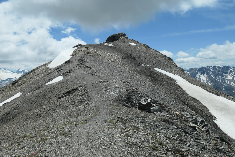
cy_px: 78
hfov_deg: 50.7
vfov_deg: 35.1
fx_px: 248
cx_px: 118
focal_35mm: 38
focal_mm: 14
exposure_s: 1/1000
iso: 200
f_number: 8
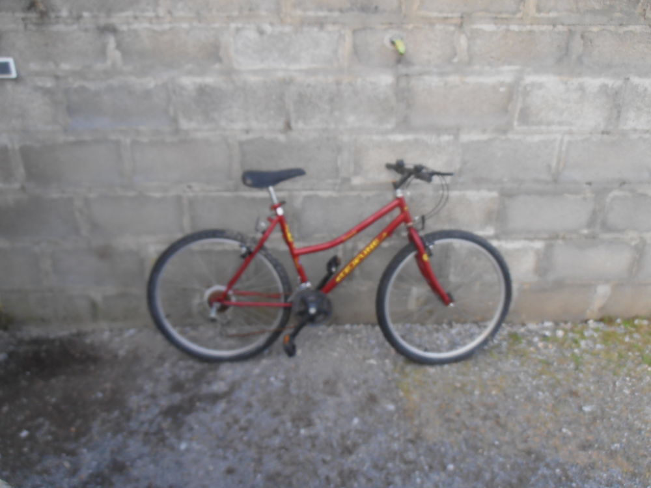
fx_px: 451
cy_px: 244
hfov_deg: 71.6
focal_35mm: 24
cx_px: 326
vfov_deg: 56.8
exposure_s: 1/125
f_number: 3
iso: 80
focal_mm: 4.2
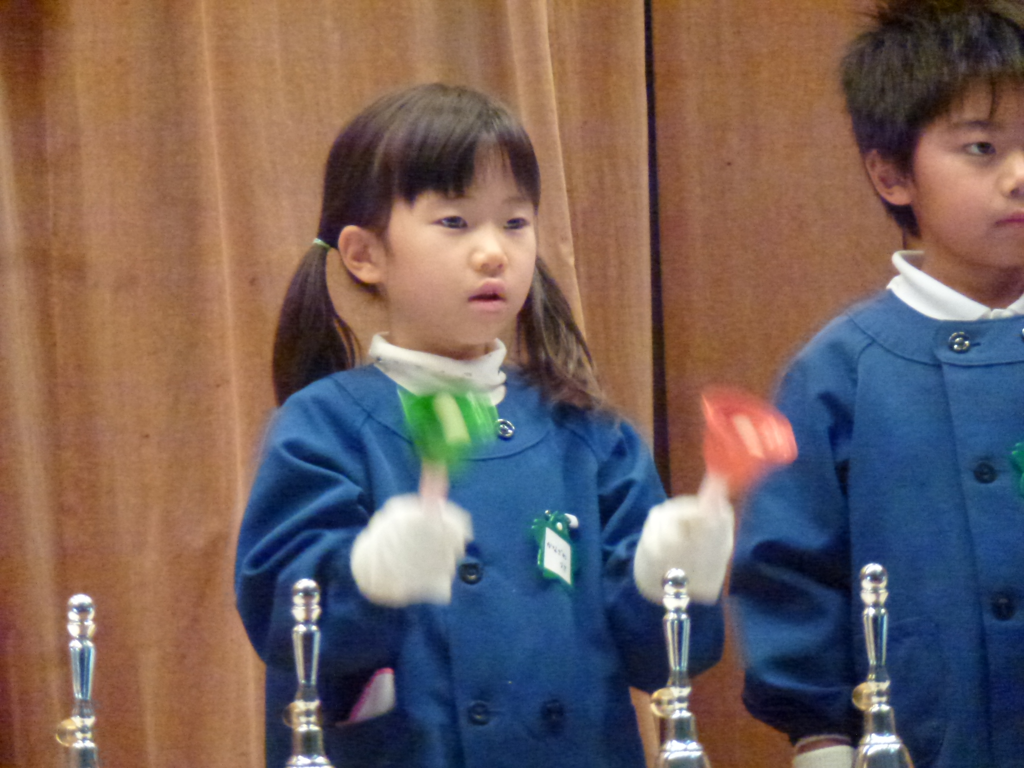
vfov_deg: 3.9
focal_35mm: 384
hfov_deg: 5.2
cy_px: 384
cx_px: 512
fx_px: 11359
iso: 1600
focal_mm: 68.8
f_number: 5.9
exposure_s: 1/50
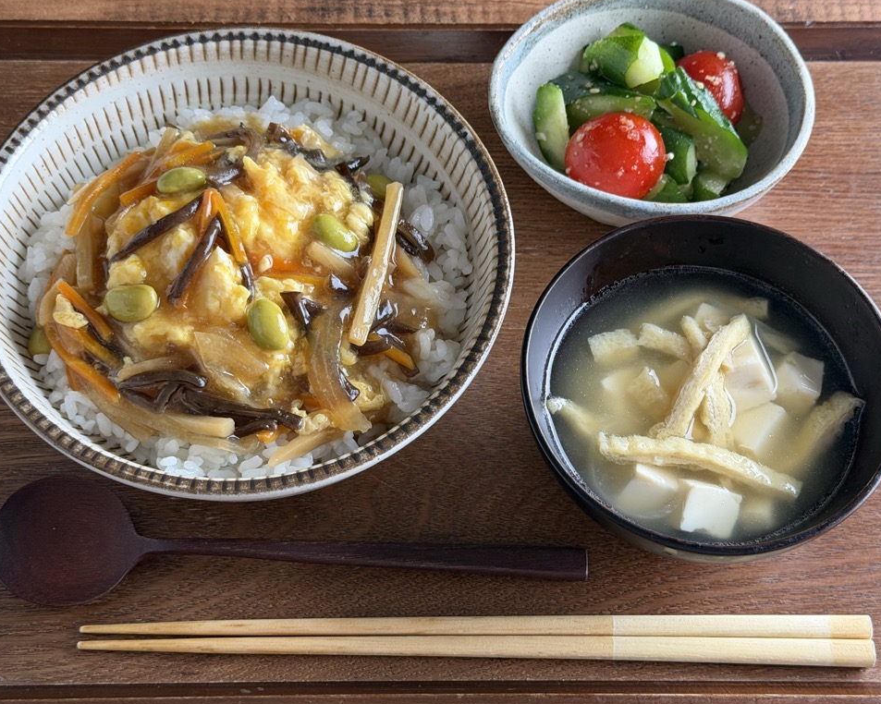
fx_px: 1538
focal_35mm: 59
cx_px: 424
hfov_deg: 32.0
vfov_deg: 25.8
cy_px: 348
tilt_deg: -61.9
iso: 160
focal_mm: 6.76
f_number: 1.78
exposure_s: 1/49
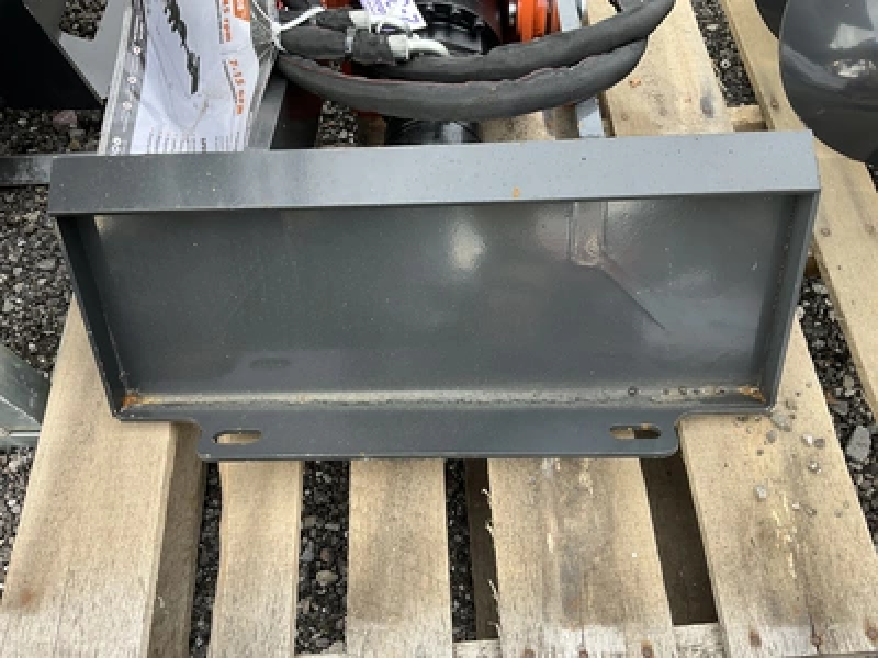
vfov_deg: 48.2
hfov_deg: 61.7
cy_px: 329
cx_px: 439
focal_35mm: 29
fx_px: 736
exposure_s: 1/122
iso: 25
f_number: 1.8
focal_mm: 3
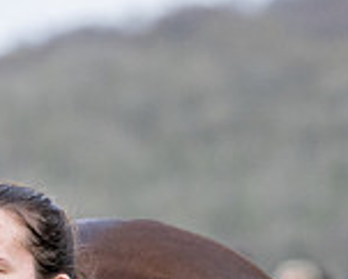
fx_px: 7451
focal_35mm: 723
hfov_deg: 2.7
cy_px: 325
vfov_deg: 2.1
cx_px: -228
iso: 400
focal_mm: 155
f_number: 5
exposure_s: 1/1250
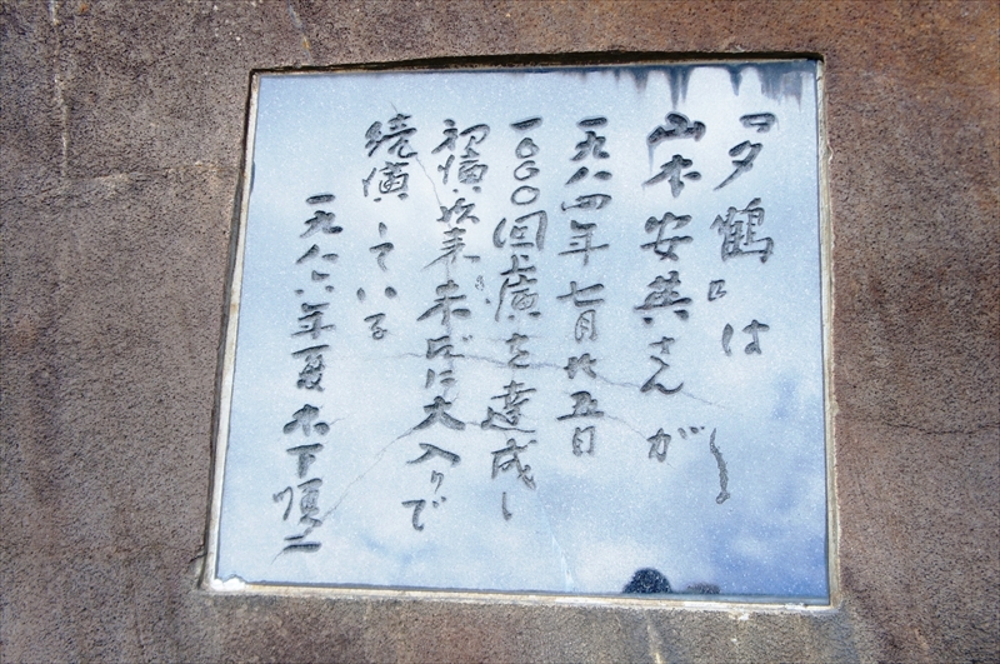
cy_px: 332
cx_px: 500
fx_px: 1082
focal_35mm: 39
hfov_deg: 49.6
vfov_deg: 34.1
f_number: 4.5
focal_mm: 26
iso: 200
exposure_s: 1/200
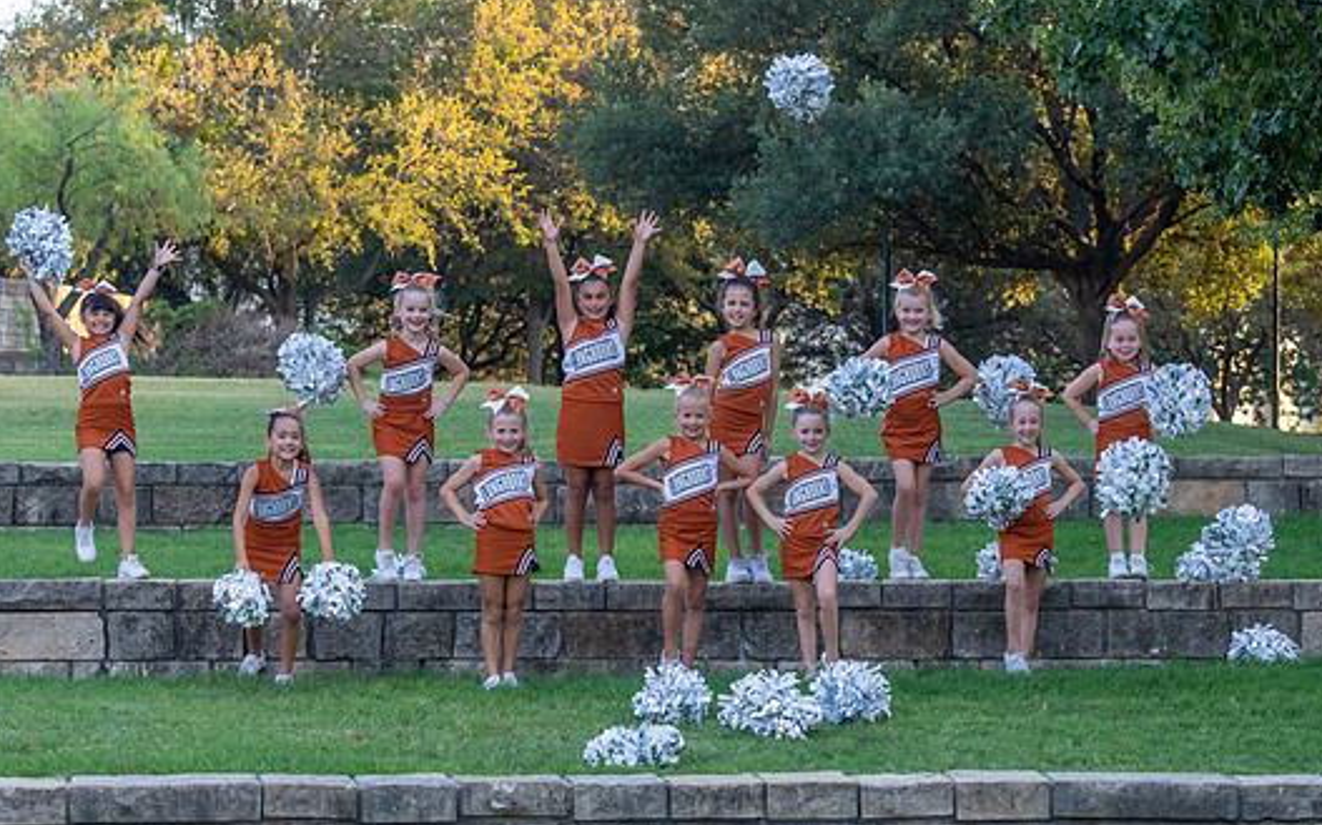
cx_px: 729
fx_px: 3458
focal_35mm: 96
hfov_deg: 21.6
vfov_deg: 13.6
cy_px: 472
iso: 1600
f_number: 4
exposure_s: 1/1000
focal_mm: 72
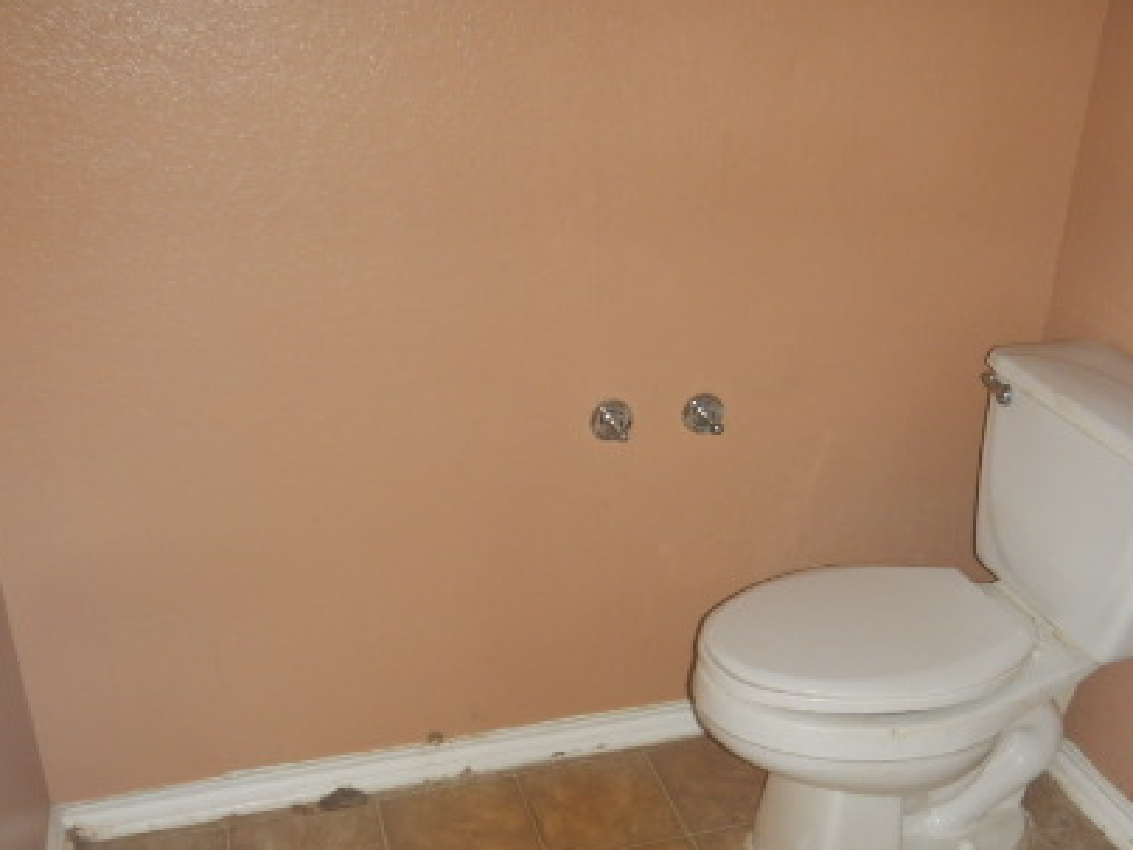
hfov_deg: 48.5
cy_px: 572
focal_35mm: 38
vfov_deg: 37.3
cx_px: 704
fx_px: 1244
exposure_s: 1/30
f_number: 2.8
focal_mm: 4.3
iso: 200
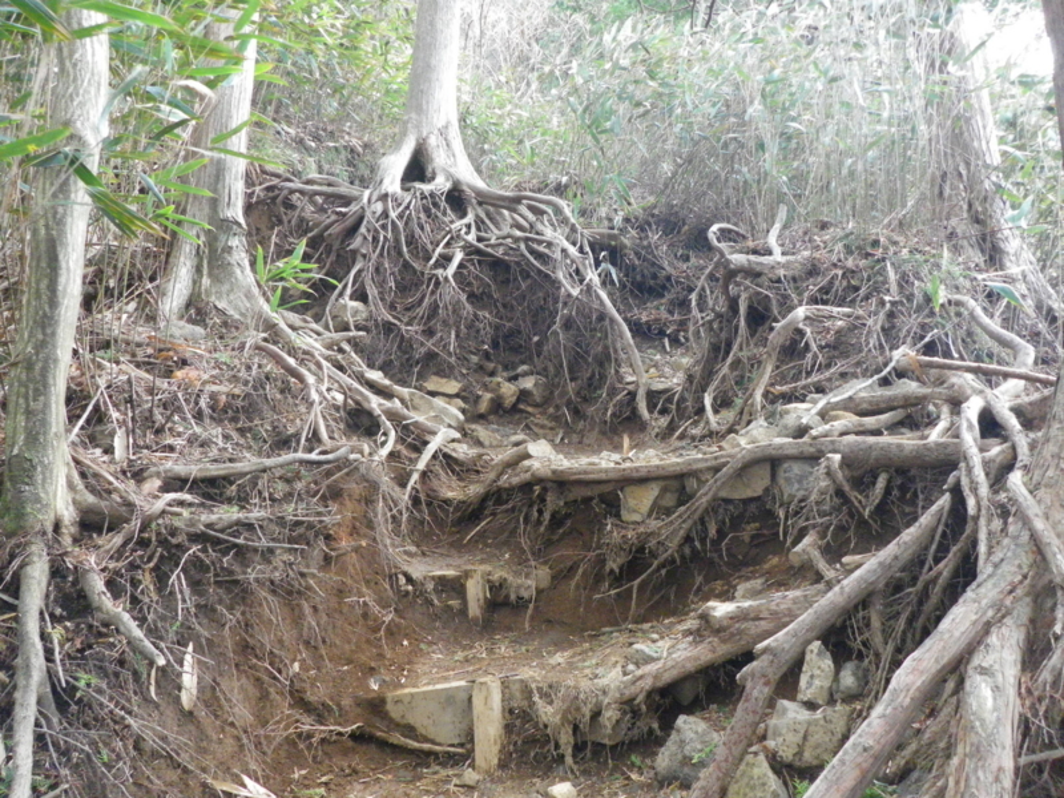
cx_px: 532
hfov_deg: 52.6
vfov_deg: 40.7
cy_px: 399
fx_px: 1076
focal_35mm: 35
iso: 400
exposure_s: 1/60
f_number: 3.8
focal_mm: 6.2
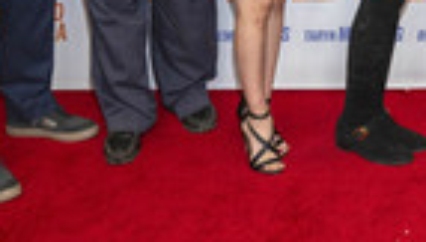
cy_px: -99
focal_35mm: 79
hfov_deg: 24.2
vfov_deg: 14.5
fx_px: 894
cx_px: 517
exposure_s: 1/200
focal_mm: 24
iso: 800
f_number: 5.6
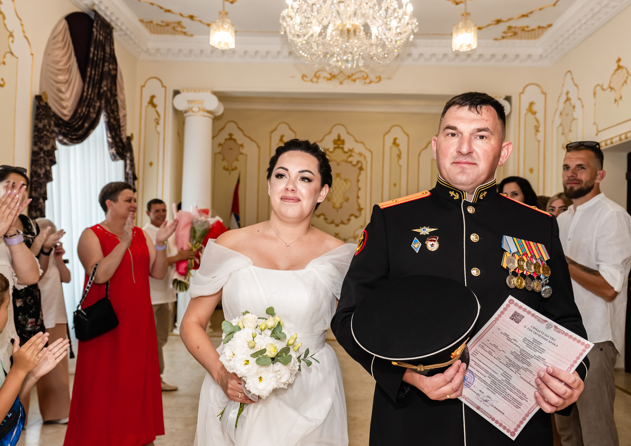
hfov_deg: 57.8
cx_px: 315
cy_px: 226
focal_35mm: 32
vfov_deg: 42.6
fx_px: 571
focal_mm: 24
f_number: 3.5
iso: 500
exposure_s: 1/250
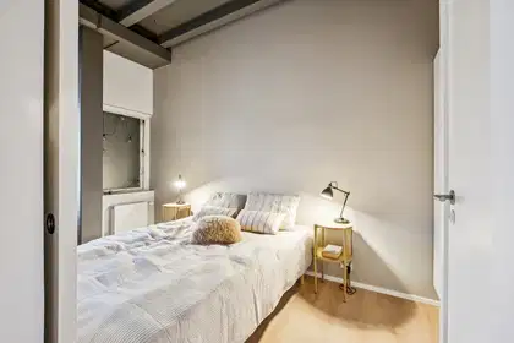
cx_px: 257
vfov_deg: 77.3
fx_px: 214
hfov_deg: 100.4
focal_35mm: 15
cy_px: 172
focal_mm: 10
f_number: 8
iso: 800
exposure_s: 1/1.25
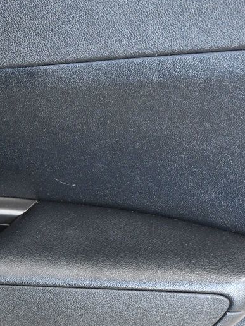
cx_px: -35
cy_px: 193
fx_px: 1349
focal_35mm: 143
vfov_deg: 13.8
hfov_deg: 10.2
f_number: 7.1
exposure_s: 1/80
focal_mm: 50
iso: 2500
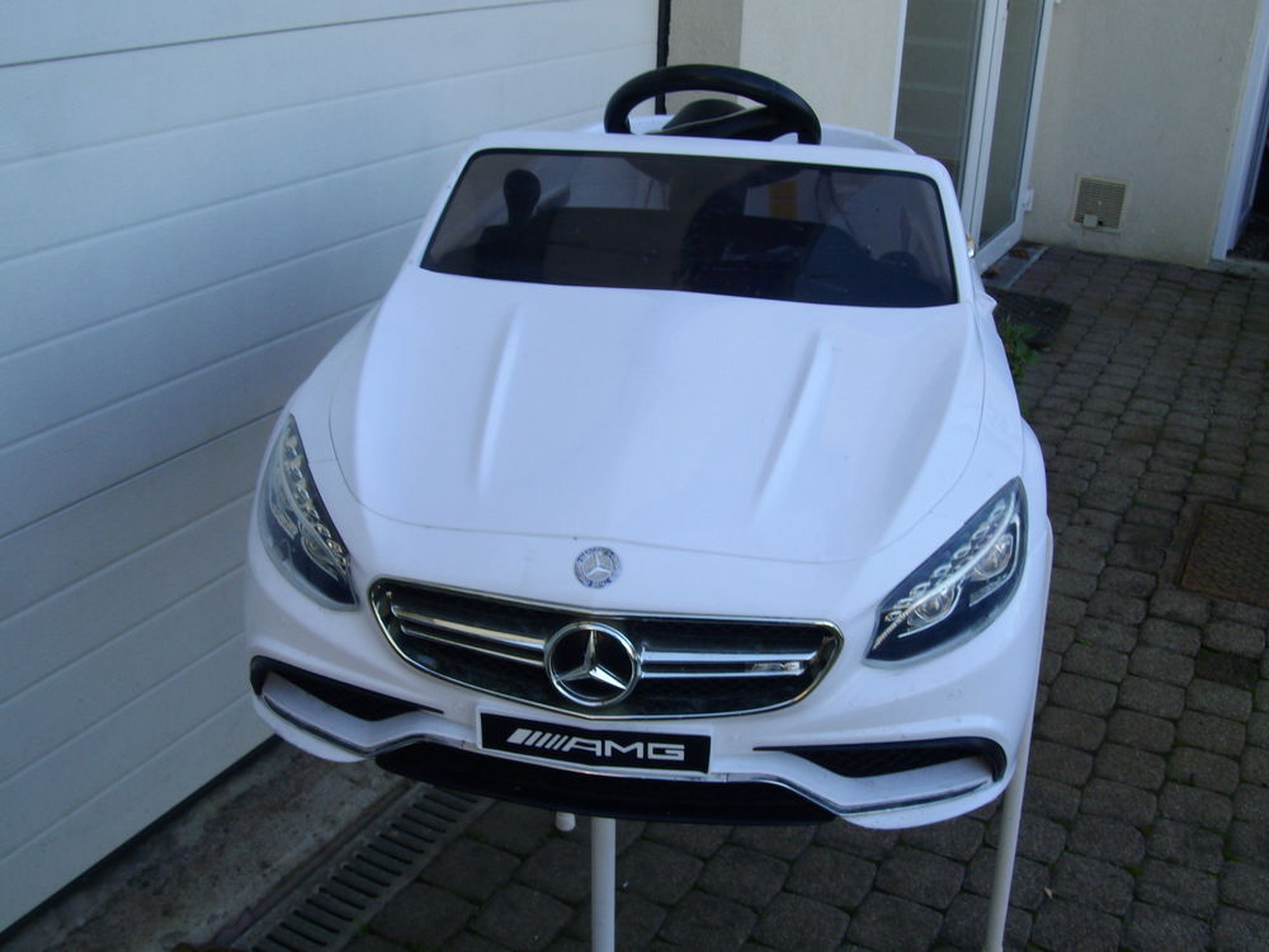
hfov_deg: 51.4
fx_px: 1320
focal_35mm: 36
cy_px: 476
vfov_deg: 39.7
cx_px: 634
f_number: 4.8
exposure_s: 1/100
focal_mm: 6
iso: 80
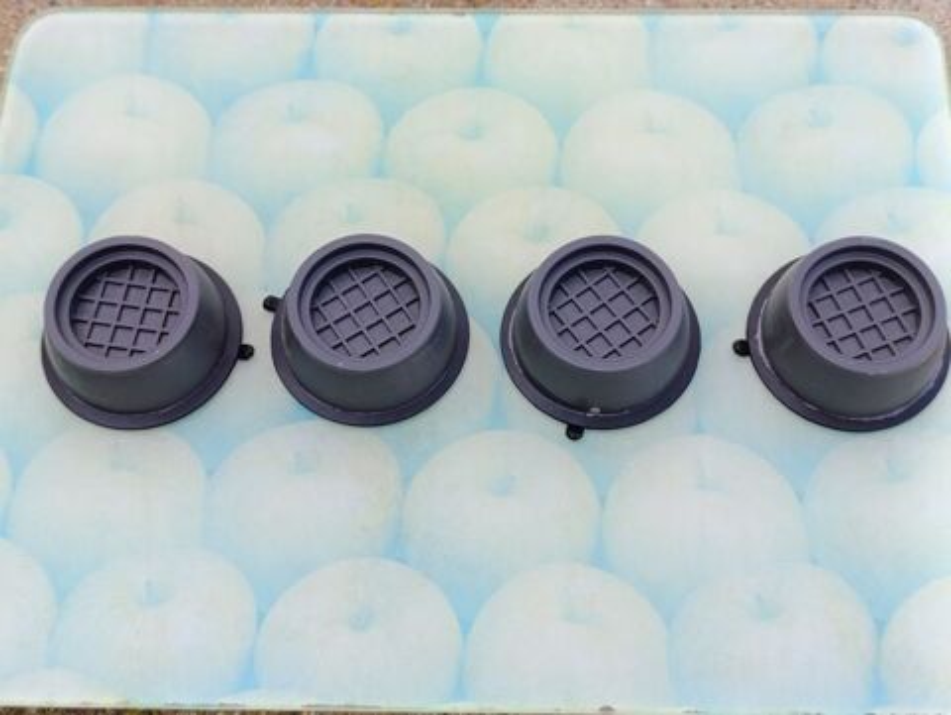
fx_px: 1265
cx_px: 476
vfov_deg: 31.6
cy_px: 358
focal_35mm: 46
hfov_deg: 41.2
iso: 50
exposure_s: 1/216
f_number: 1.6
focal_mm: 6.14
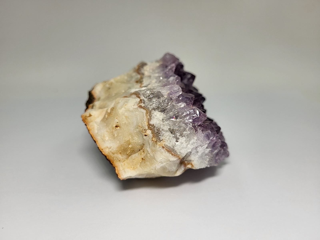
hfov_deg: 67.3
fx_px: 240
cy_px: 120
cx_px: 160
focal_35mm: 26
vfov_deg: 53.1
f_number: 1.8
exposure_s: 1/195
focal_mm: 5.4
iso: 40
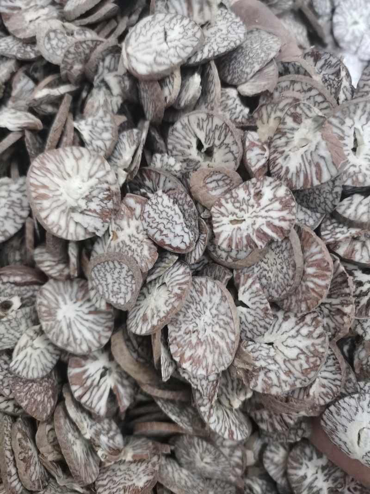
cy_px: 247
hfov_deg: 51.3
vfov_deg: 65.3
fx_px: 385
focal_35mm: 27
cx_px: 185
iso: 800
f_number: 1.8
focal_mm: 5.58
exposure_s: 1/18
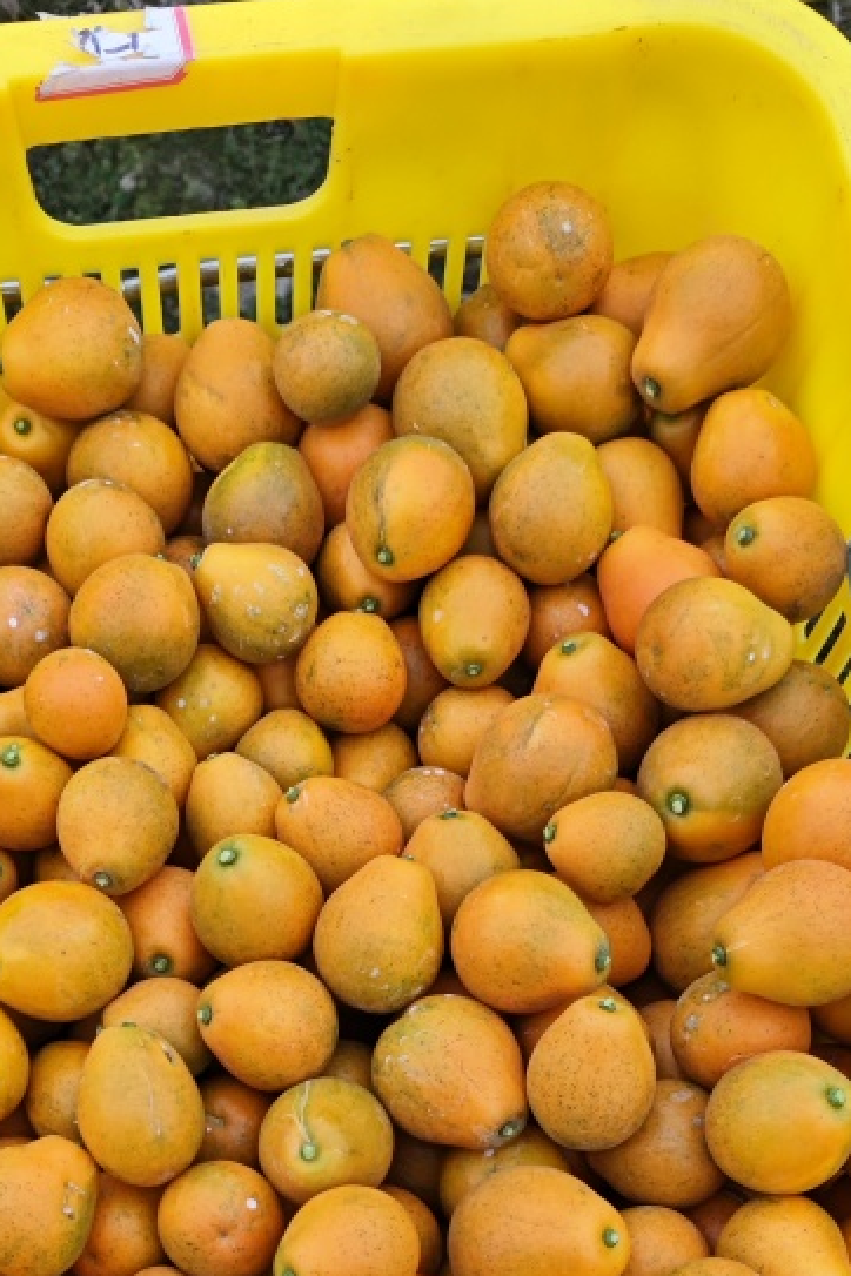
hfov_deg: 27.5
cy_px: 1193
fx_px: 1737
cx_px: 369
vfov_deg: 37.2
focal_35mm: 49
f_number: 1.6
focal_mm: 5.84
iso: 50
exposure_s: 1/294
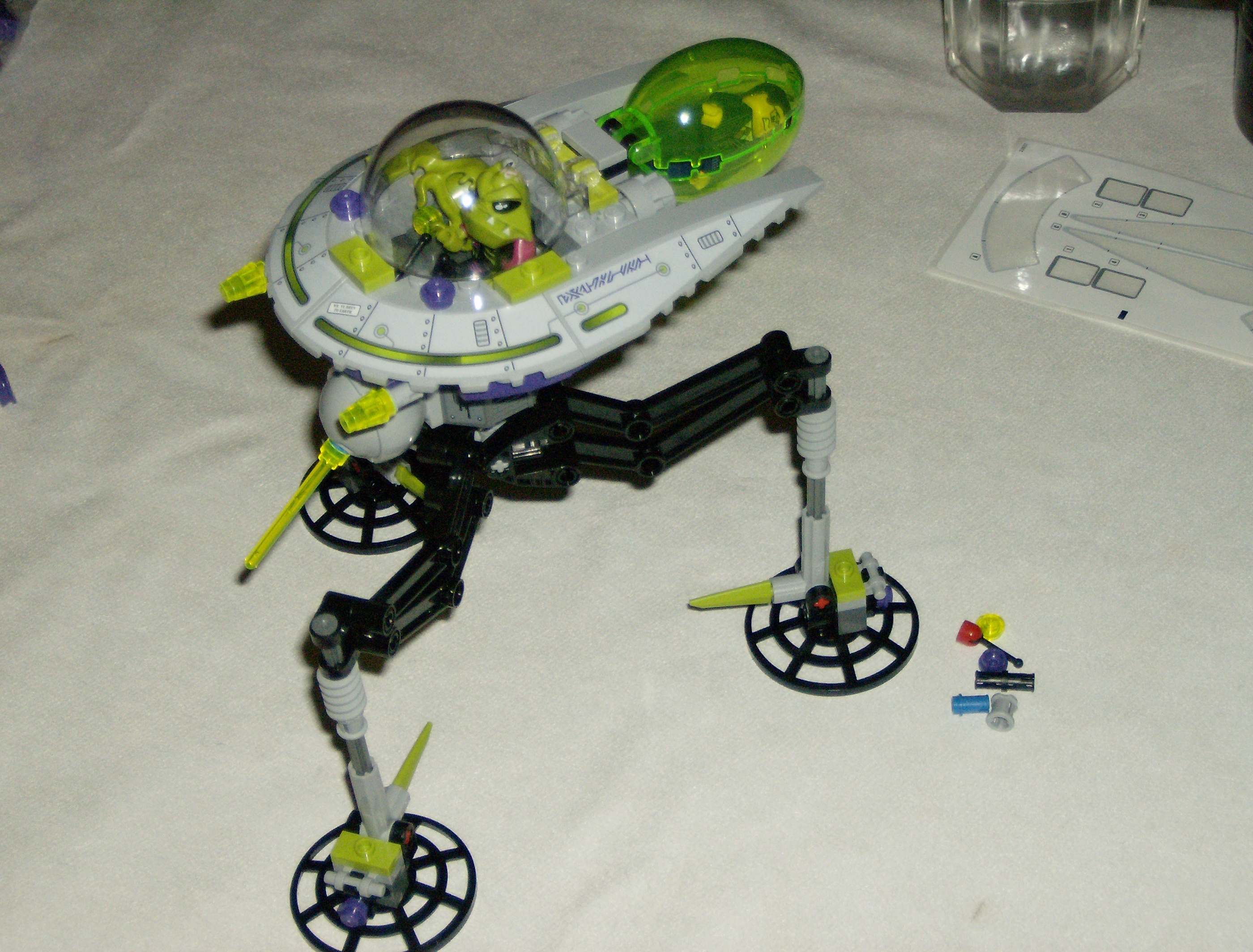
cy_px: 476
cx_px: 626
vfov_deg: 21.2
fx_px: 2546
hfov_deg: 27.6
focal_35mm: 70
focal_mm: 11.6
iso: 200
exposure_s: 1/91.3
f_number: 3.7
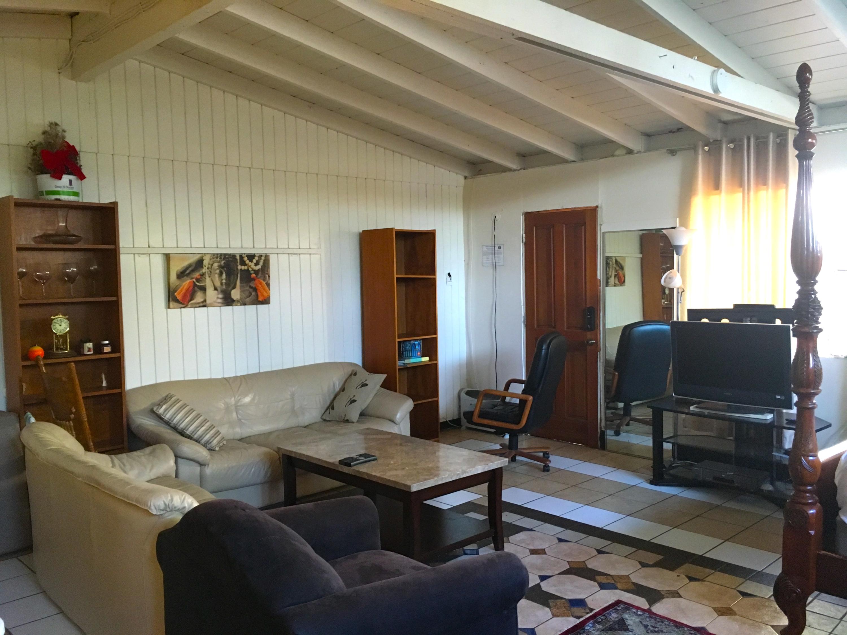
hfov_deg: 61.7
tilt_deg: -4.7
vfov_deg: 48.2
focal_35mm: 29
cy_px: 318
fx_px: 710
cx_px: 424
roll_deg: +1.0
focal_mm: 4.15
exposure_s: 1/30
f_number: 2.2
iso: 200
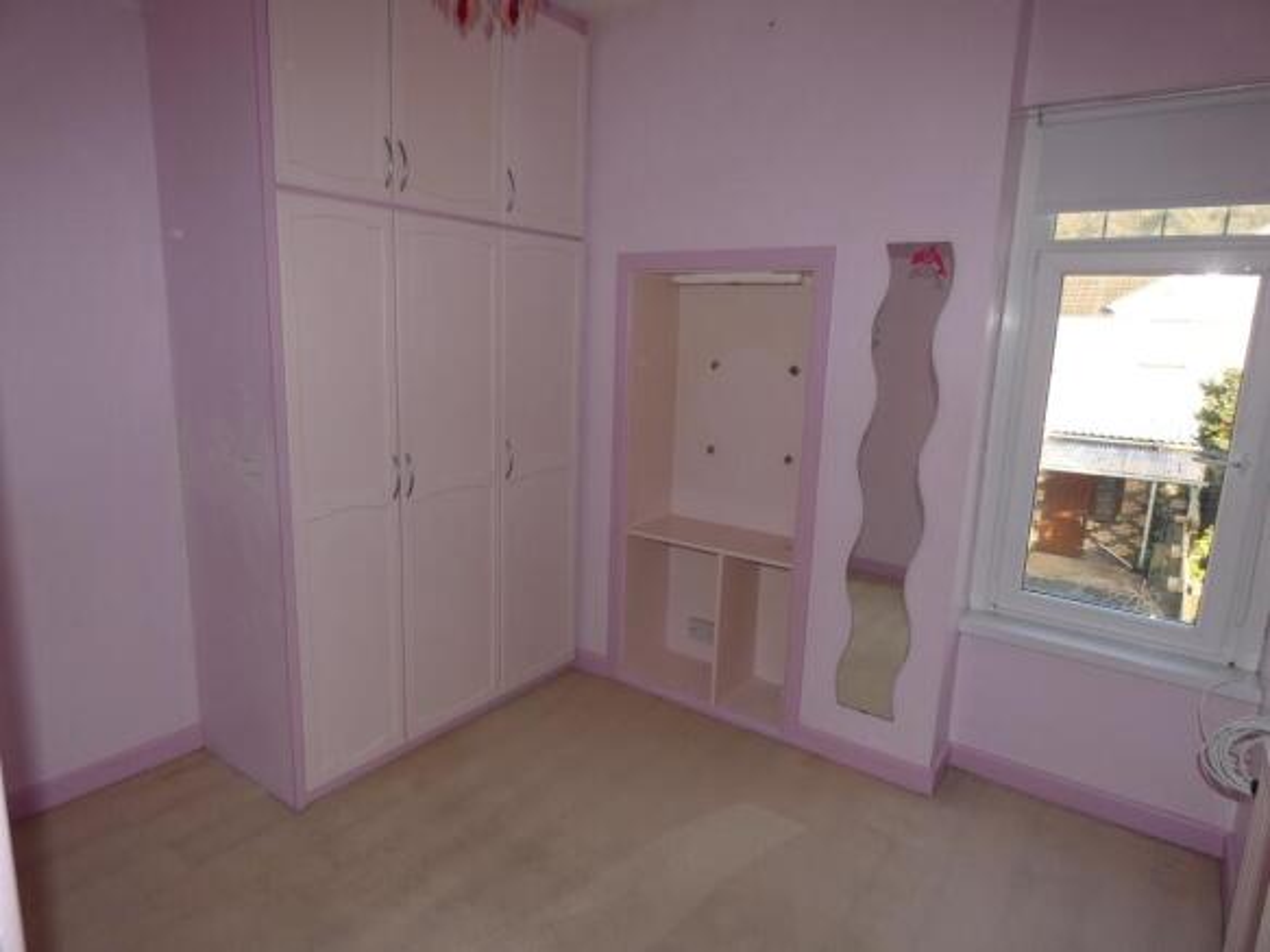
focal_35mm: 20
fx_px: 734
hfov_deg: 81.8
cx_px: 635
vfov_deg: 66.0
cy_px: 476
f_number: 2.8
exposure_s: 1/125
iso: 80
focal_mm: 3.6
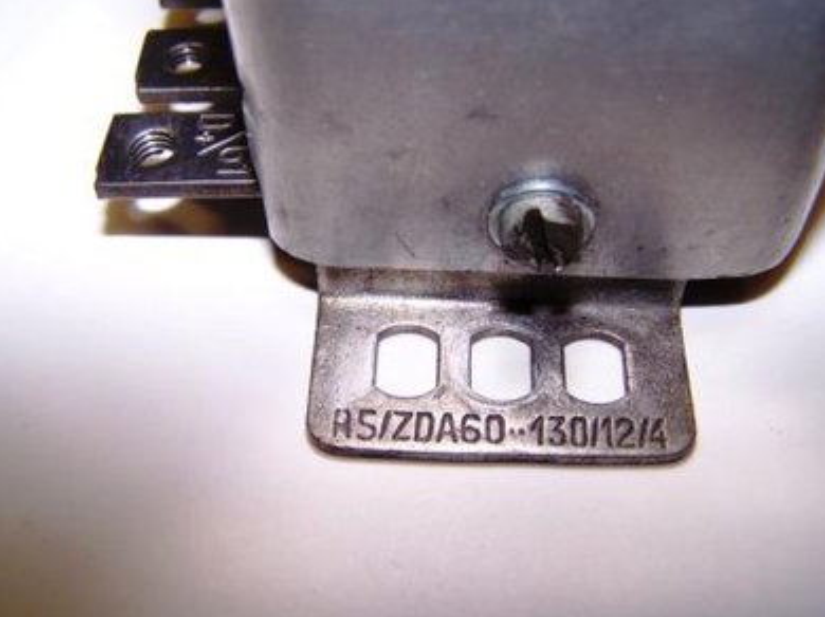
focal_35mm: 39
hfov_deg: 47.9
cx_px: 415
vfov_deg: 36.8
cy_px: 311
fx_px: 929
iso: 80
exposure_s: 1/60
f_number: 2.8
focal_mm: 6.3
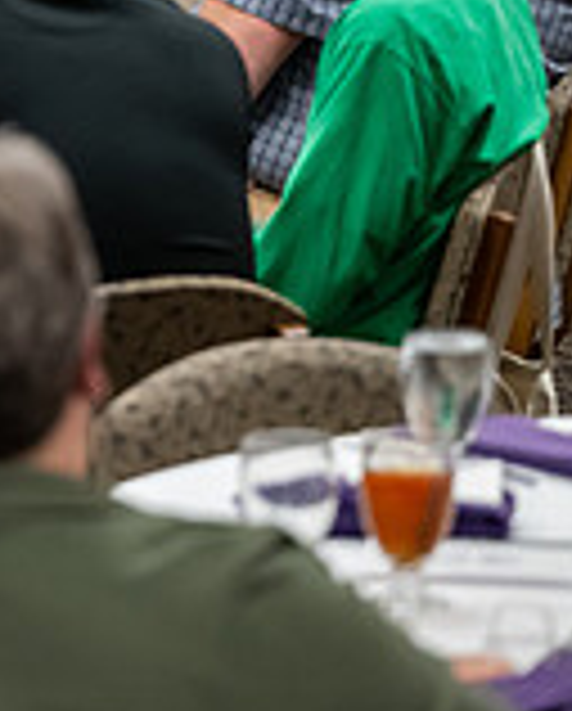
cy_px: -124
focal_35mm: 327
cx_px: -622
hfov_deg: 4.7
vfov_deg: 5.9
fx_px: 6900
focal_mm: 95
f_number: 3.2
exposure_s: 1/200
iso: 2000
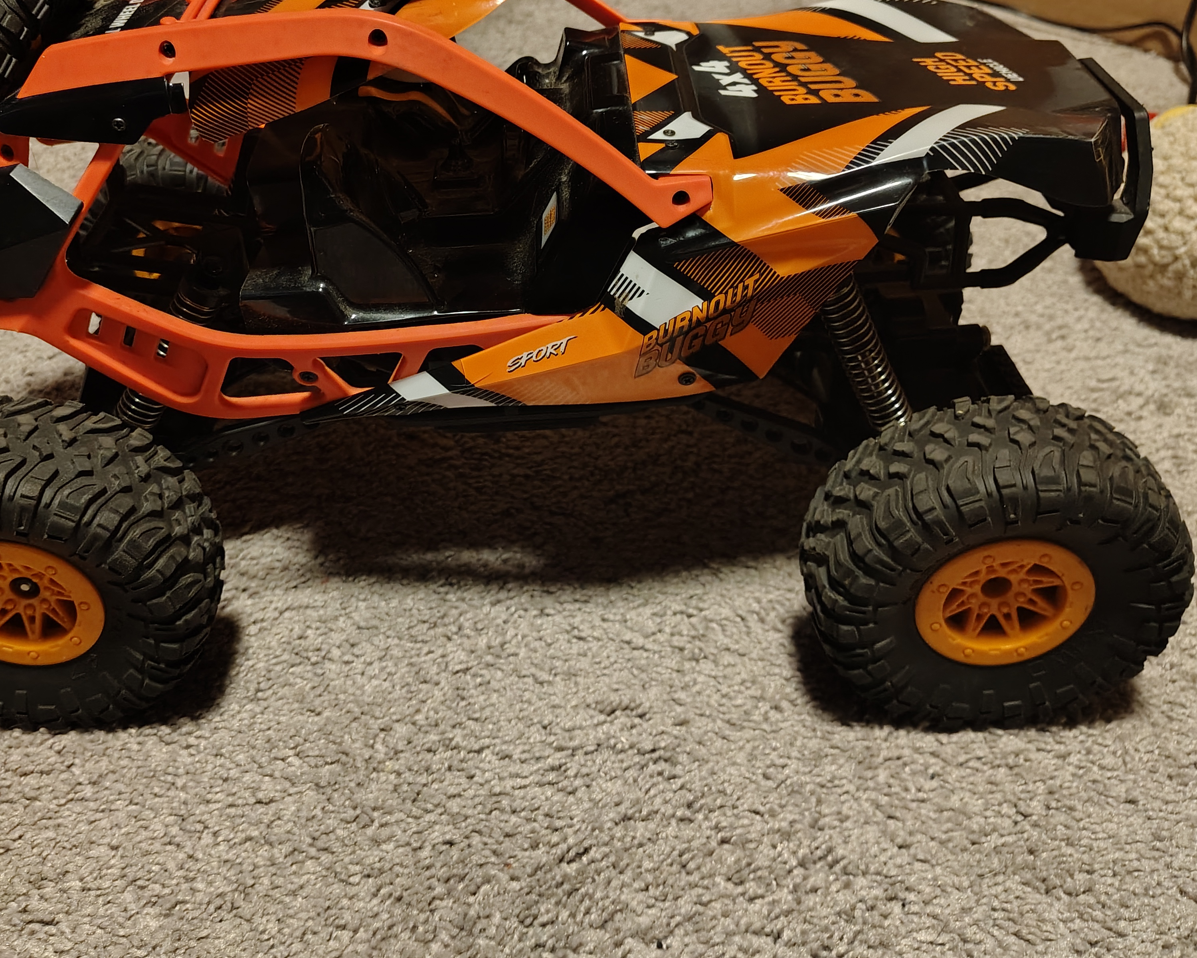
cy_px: 350
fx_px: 1134
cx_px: 533
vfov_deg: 45.3
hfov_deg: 55.5
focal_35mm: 32
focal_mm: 5.56
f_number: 1.8
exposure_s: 1/30
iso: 2431
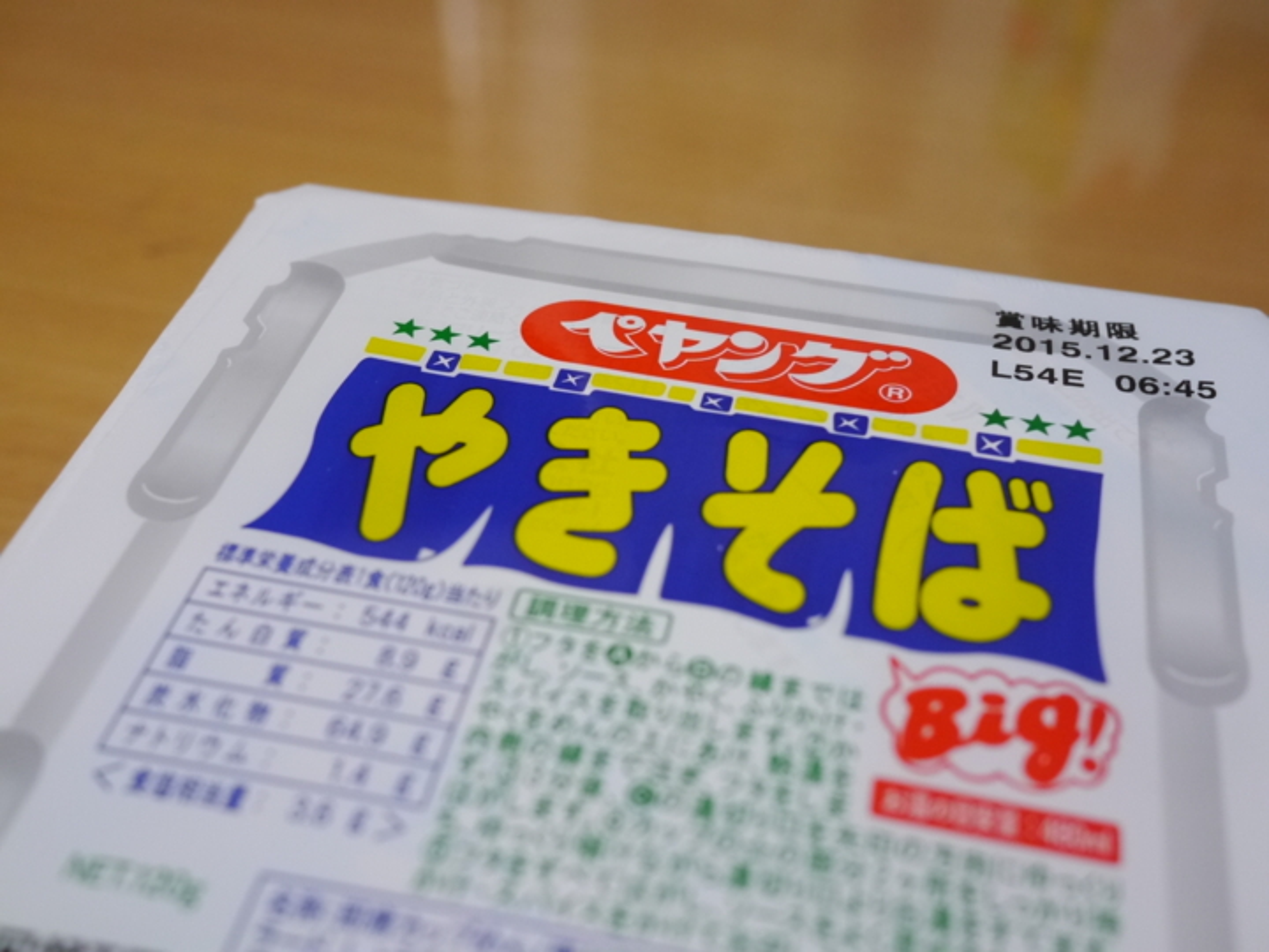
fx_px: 1466
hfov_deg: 46.8
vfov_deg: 36.0
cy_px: 476
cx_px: 634
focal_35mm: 40
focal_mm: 20
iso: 1600
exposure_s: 1/40
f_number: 4
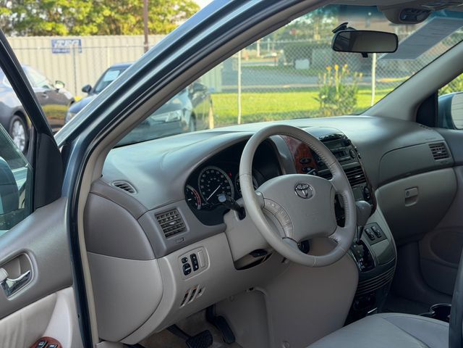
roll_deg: +0.4
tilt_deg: -10.9
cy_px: 174
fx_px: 642
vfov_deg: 30.3
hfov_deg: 39.7
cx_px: 232
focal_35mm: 48
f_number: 1.78
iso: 64
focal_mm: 6.76
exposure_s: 1/174
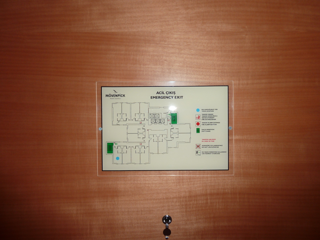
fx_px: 231
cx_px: 160
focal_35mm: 25
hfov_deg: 69.4
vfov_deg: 54.9
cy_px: 120
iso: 100
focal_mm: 4.1
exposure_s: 1/30
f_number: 3.3
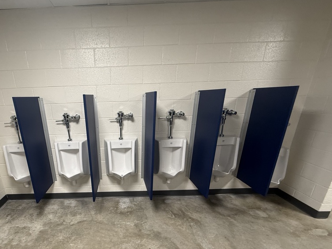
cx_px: 117
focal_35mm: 19
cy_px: 165
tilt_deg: -19.6
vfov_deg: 66.9
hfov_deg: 82.4
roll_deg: +1.4
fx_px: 182
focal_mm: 2.22
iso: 250
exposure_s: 1/60
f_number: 2.2
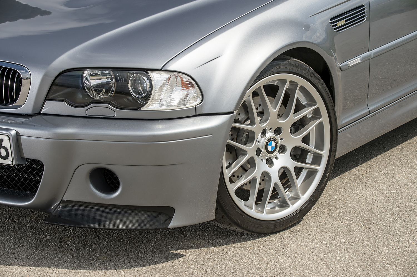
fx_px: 1273
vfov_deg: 12.4
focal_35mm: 110
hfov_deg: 18.6
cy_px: 138
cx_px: 208
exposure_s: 1/200
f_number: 9
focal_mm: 110
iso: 125
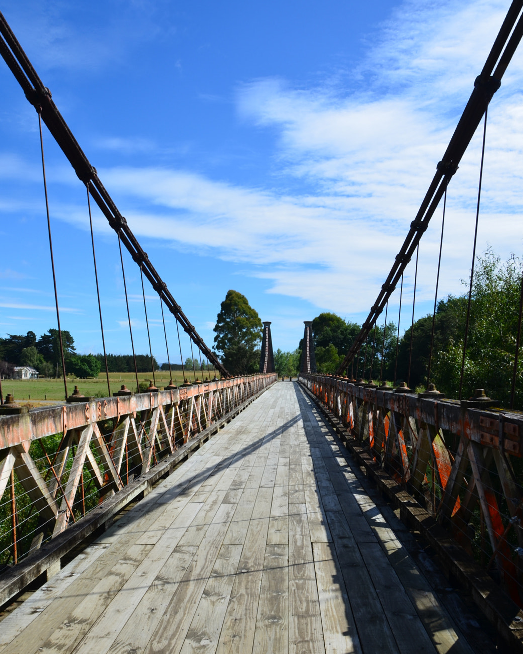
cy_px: 353
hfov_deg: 47.1
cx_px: 263
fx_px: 600
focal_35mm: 31
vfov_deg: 57.1
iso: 100
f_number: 11
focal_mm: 18
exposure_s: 1/160
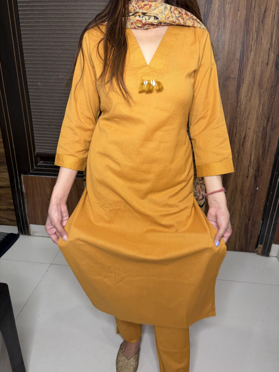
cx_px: 140
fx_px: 279
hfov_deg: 53.1
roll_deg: -1.8
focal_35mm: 26
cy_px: 186
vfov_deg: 67.3
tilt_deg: -22.6
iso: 125
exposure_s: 1/50
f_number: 1.6
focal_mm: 5.96
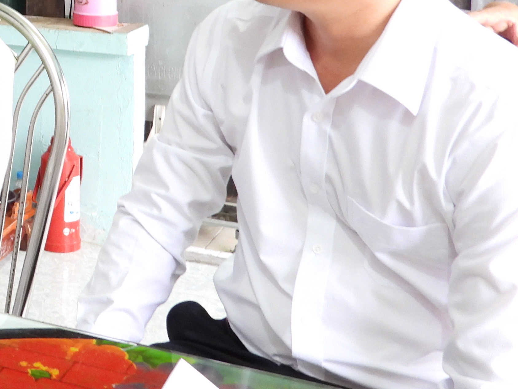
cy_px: -20
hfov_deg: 24.2
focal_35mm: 71
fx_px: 1063
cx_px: -147
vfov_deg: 20.0
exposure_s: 1/10
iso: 400
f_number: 2.8
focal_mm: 4.7
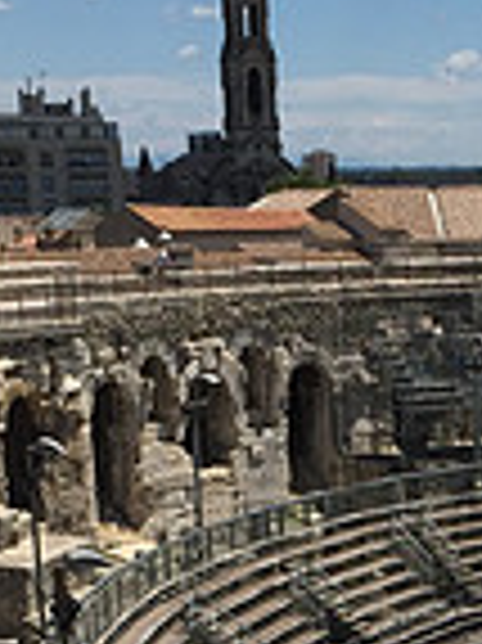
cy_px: 887
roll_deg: +0.9
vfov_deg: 15.7
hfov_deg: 12.3
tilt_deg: -16.6
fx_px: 2194
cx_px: 561
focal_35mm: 118
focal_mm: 4.15
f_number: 2.2
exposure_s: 1/3049
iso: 32
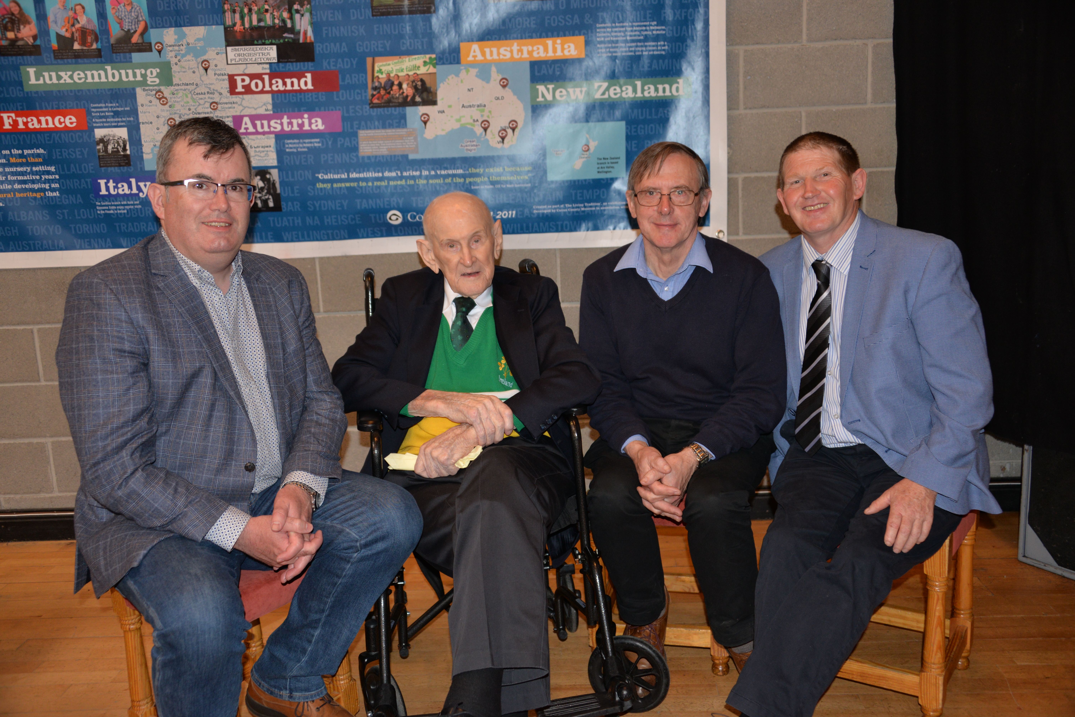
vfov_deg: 38.9
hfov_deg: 55.8
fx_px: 1016
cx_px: 538
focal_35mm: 34
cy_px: 358
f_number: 3.8
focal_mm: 34
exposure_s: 1/60
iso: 800
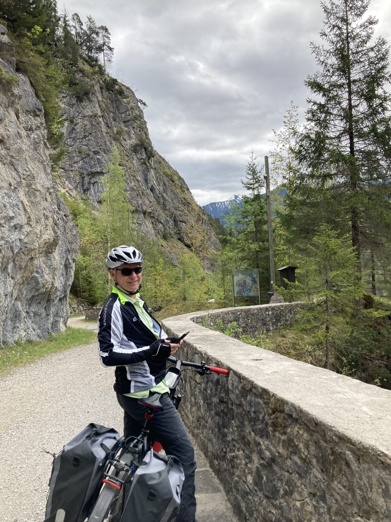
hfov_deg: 49.7
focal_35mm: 28
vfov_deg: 63.4
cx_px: 196
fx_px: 422
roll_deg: +3.2
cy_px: 261
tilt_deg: -1.0
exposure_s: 1/1946
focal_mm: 3.99
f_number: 1.8
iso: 20
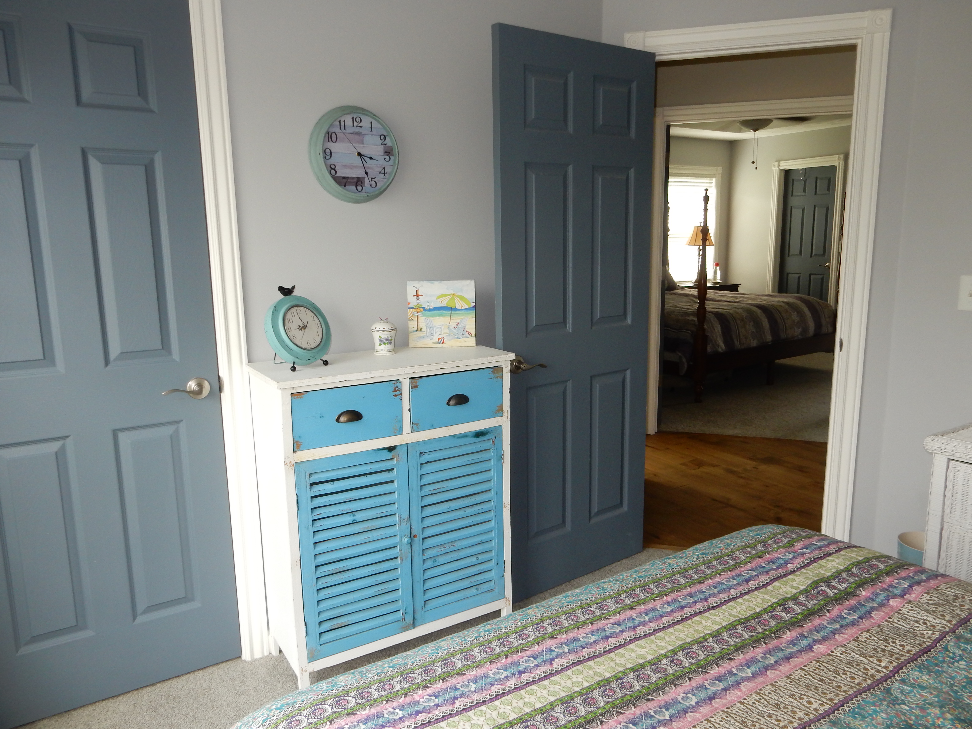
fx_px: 702
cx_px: 486
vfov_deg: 54.9
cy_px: 364
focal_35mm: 25
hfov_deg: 69.4
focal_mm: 4.5
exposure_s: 1/30
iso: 180
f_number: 3.7
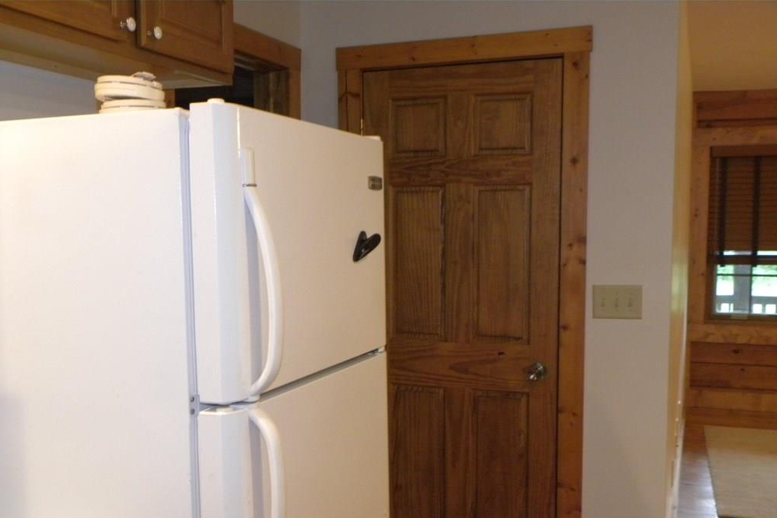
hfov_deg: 49.5
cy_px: 294
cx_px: 385
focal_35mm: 39
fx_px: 842
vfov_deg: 34.2
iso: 400
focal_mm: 6.6
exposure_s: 1/30
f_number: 3.2
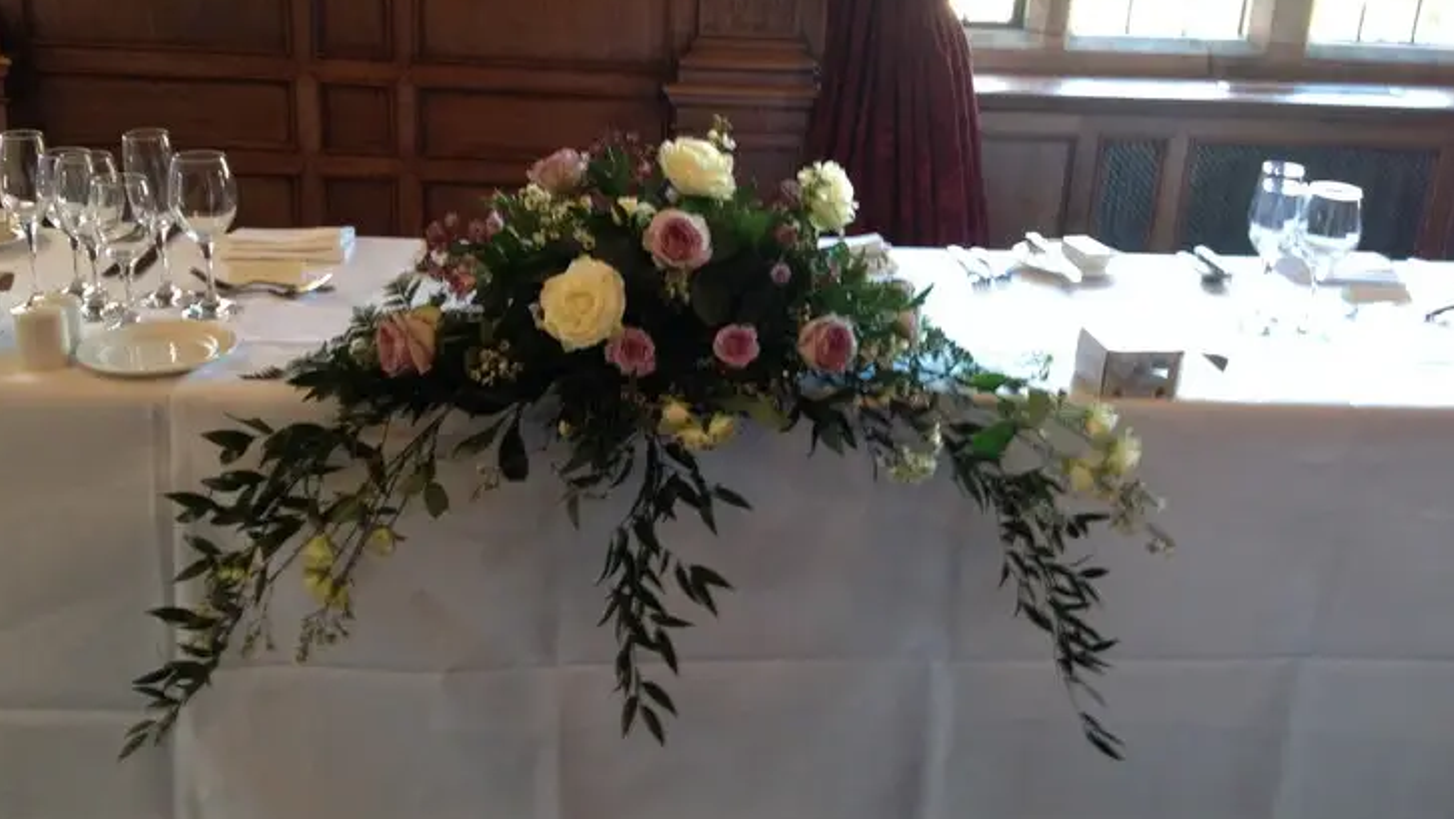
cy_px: 311
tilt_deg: -20.7
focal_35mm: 39
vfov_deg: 30.3
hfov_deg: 51.6
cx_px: 724
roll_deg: -3.5
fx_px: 1504
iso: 125
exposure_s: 1/20
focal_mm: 4.28
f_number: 2.4
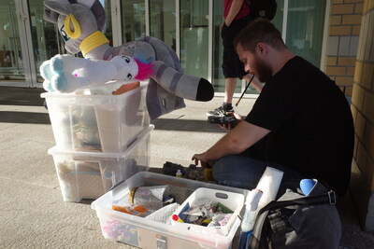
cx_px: 187
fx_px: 291
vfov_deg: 46.4
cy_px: 124
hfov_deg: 65.5
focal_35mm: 28
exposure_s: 1/320
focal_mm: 18.3
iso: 500
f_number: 6.3
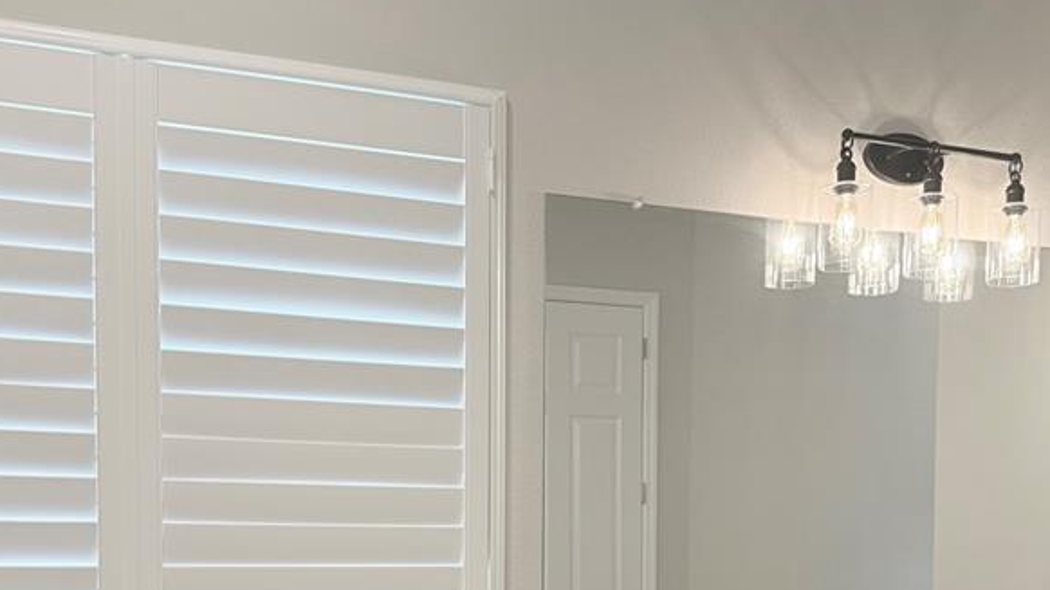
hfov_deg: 44.6
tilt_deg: -2.7
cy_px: 588
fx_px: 1280
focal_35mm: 46
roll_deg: -0.6
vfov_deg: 24.8
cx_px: 538
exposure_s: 1/172
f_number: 1.78
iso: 200
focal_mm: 6.76
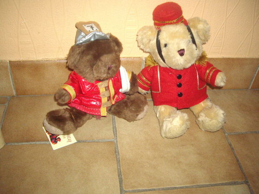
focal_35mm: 38
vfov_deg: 37.7
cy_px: 97
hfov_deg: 49.0
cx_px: 130
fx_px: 284
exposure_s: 1/40
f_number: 2.7
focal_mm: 6.2
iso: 400
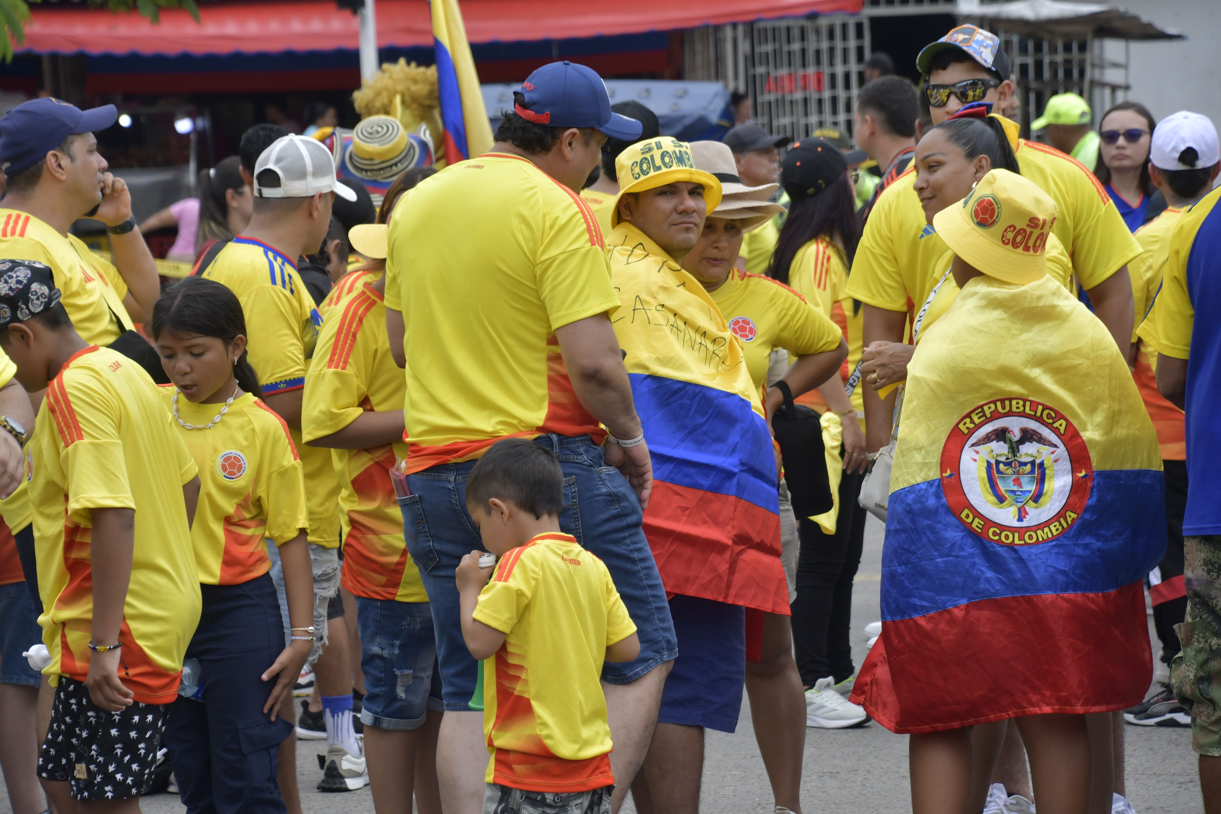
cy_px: 407
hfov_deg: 14.4
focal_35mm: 142
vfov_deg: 9.7
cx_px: 610
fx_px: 4816
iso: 320
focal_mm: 95
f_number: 5.3
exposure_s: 1/1600
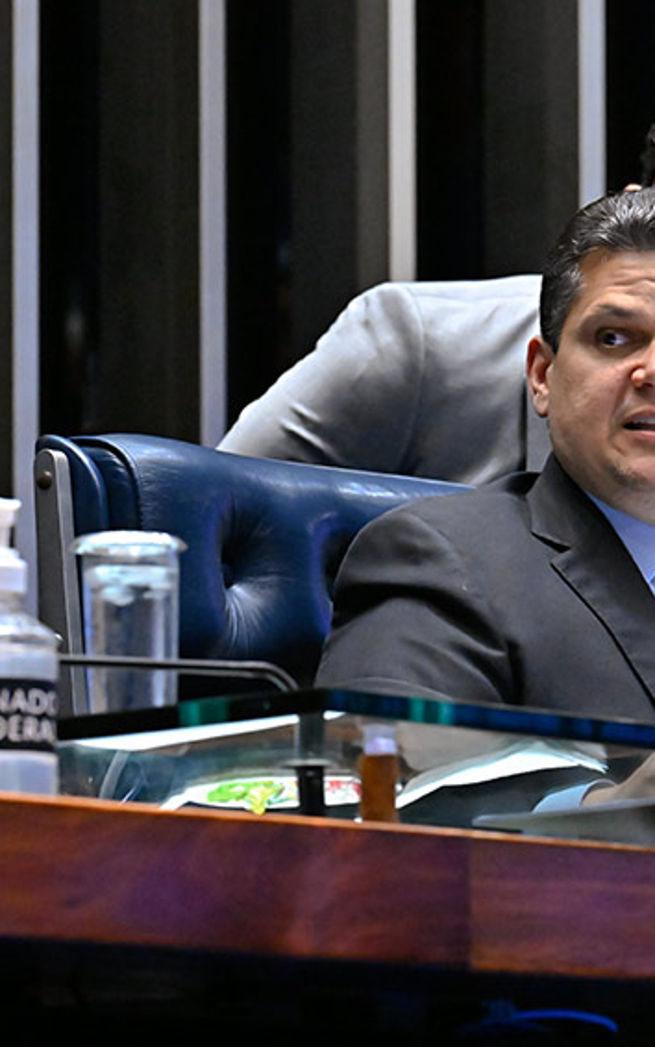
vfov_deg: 6.8
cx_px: 699
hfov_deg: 4.2
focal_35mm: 309
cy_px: 524
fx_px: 8821
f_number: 7.1
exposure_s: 1/150
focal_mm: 200
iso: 6400
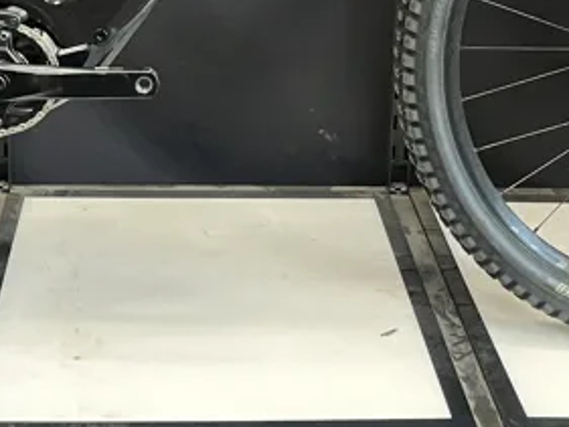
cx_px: 202
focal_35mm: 74
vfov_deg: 19.0
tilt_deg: -13.4
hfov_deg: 26.2
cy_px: -63
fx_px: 1217
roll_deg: -1.3
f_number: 1.6
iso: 400
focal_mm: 5.1
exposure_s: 1/50
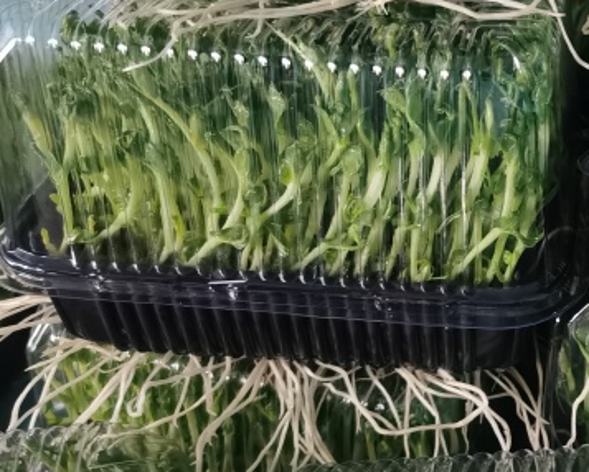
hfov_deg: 28.9
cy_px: 239
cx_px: 650
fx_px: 1029
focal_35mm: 59
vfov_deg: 25.8
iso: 1000
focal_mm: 5.56
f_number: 1.6
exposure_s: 1/20
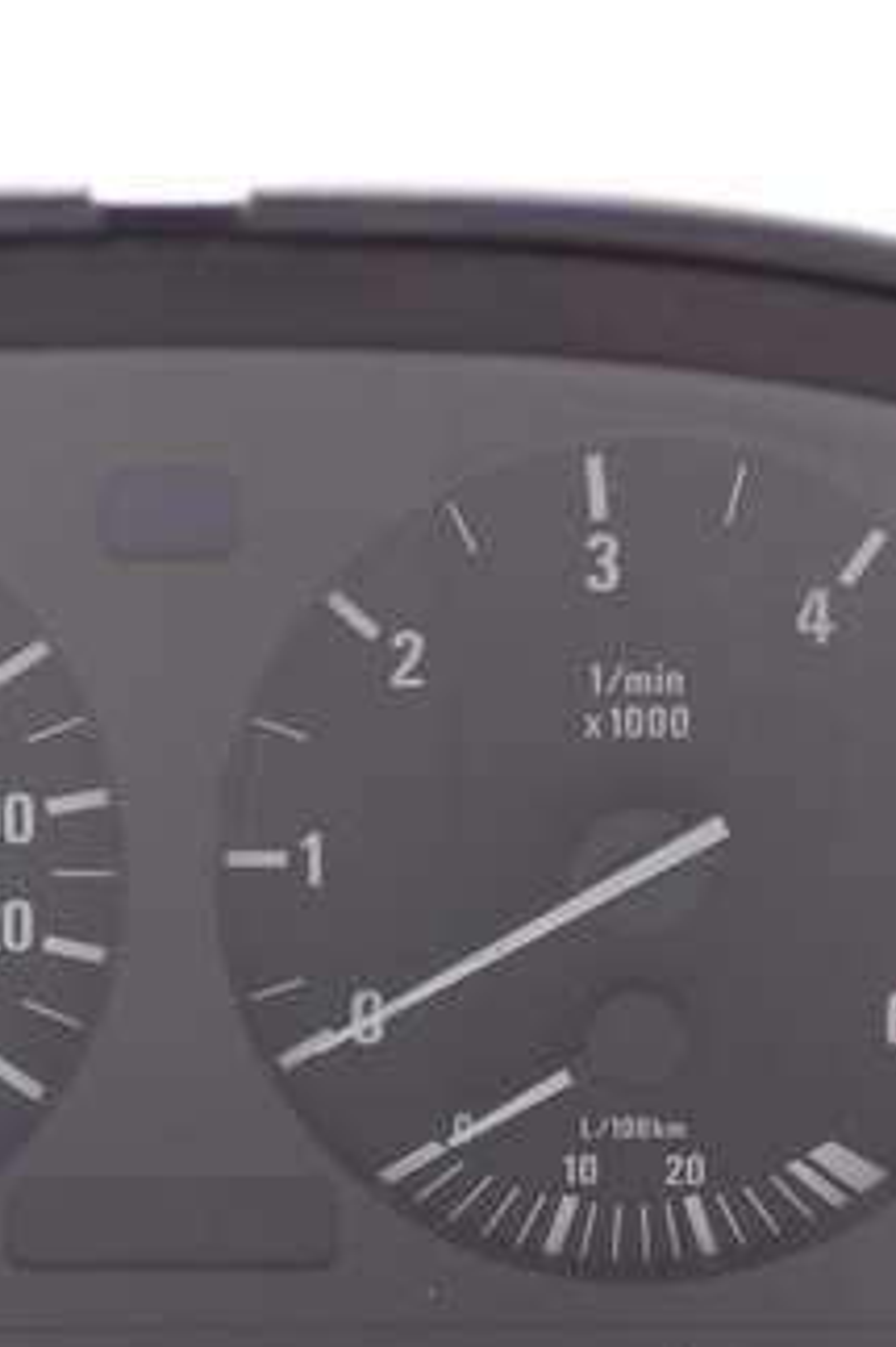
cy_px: 1043
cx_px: 163
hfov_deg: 9.4
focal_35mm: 145
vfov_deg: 14.1
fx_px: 5419
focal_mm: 22.49
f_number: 3.5
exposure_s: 1/60
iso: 800
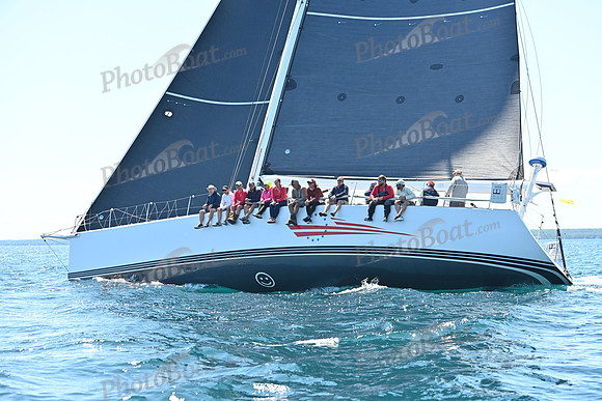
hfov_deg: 28.8
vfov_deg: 19.5
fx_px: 1171
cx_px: 301
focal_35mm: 70
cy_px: 200
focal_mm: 70
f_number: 4.5
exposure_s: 1/1000
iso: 320
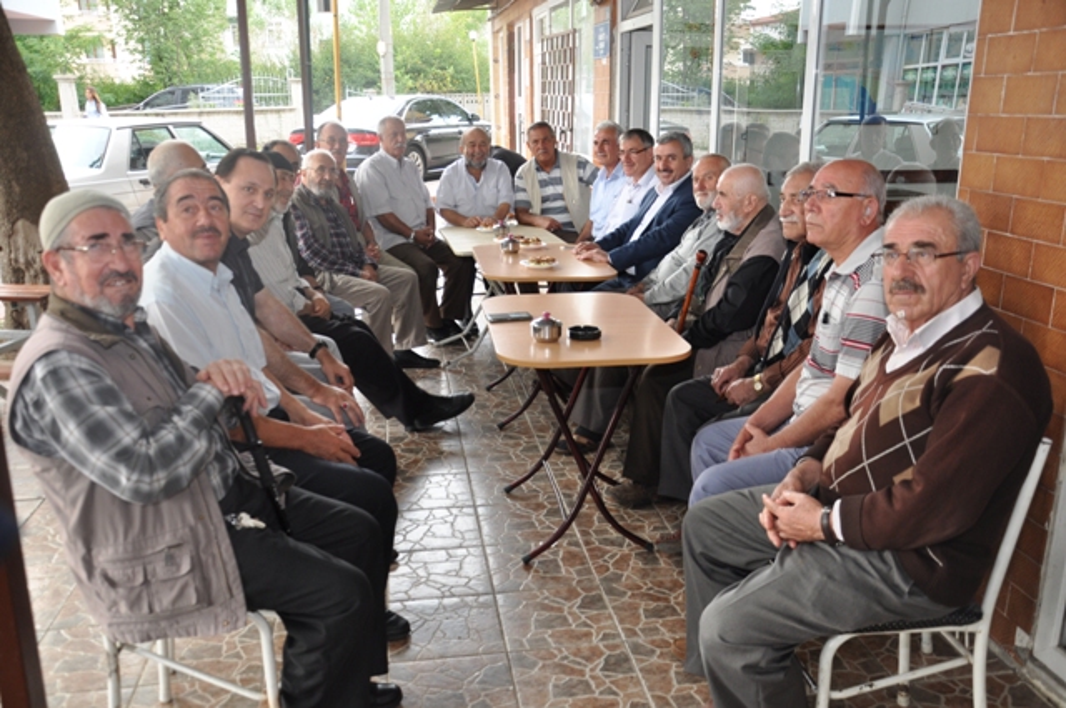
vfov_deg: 41.6
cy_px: 354
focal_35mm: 32
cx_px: 533
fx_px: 932
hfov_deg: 59.6
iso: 400
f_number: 4
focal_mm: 21
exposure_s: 1/60
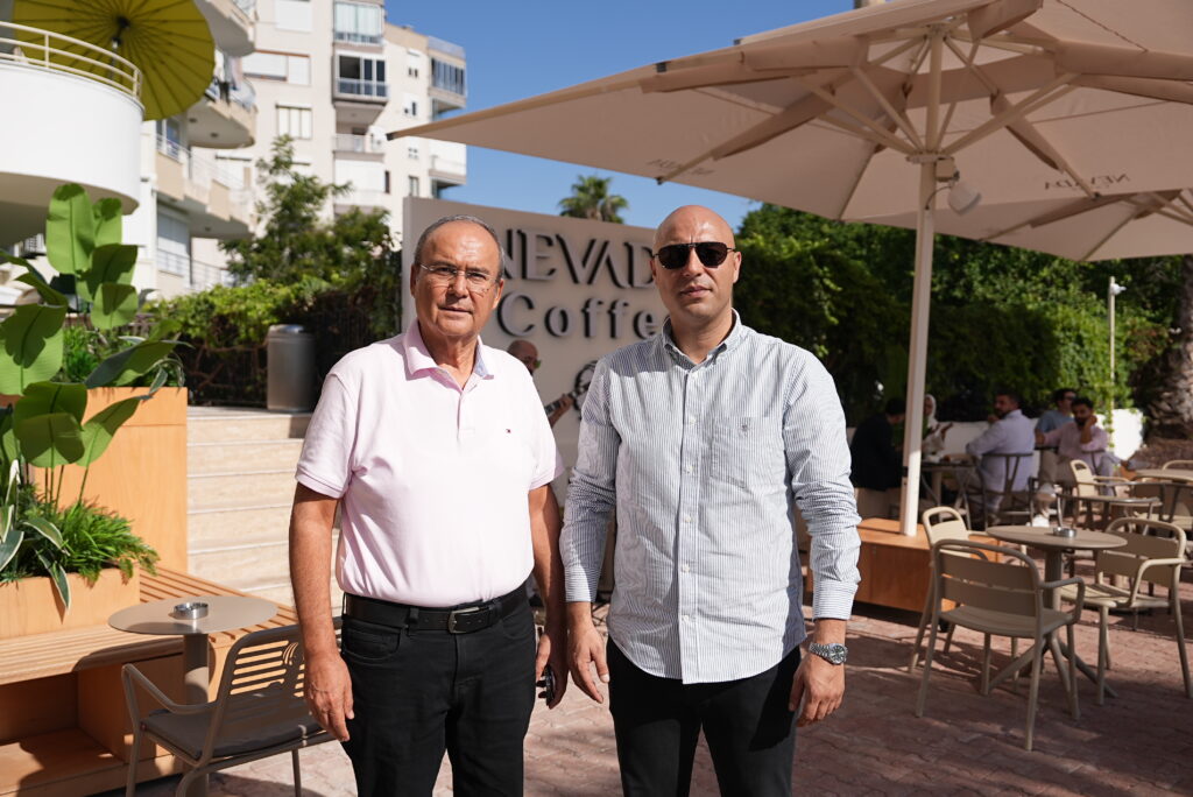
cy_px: 398
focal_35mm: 31
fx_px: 1028
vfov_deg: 42.4
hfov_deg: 60.3
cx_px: 596
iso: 125
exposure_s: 1/3200
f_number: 2.8
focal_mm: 31
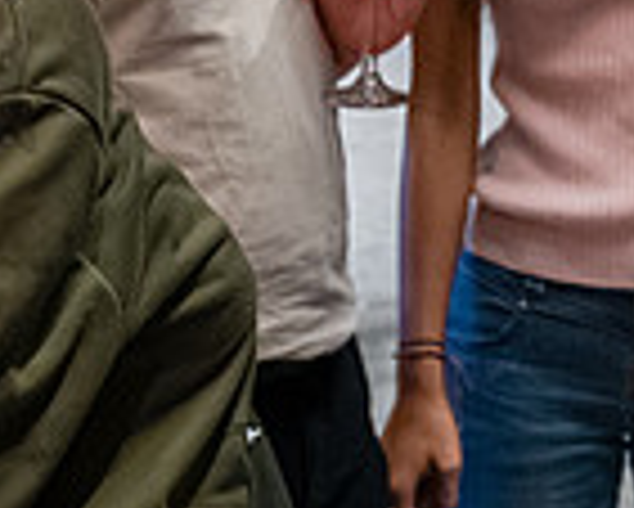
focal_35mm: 158
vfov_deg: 9.3
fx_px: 2967
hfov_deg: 11.8
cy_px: -415
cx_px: 839
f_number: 3.5
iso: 8000
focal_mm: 29
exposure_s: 1/160
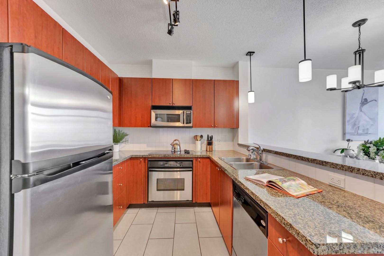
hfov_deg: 104.3
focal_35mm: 14
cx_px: 192
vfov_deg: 81.2
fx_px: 149
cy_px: 128
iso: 400
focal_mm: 14
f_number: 8
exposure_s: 1/20
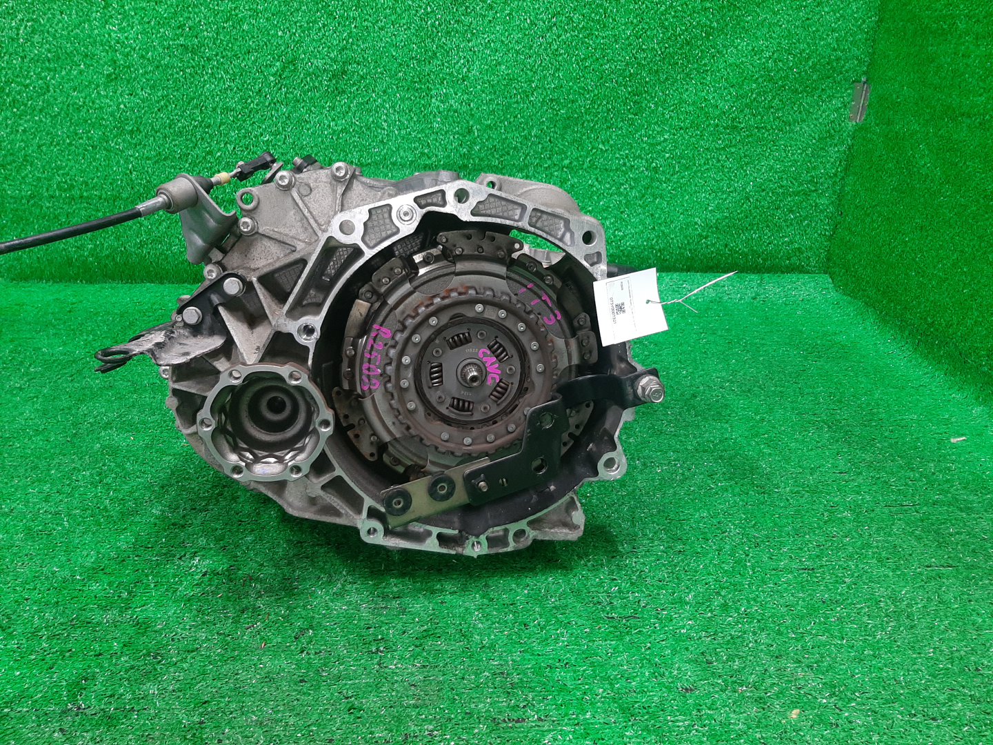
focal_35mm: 26
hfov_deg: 67.3
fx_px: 746
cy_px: 372
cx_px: 496
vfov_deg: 53.1
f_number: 1.7
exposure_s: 1/50
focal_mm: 3.93
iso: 153
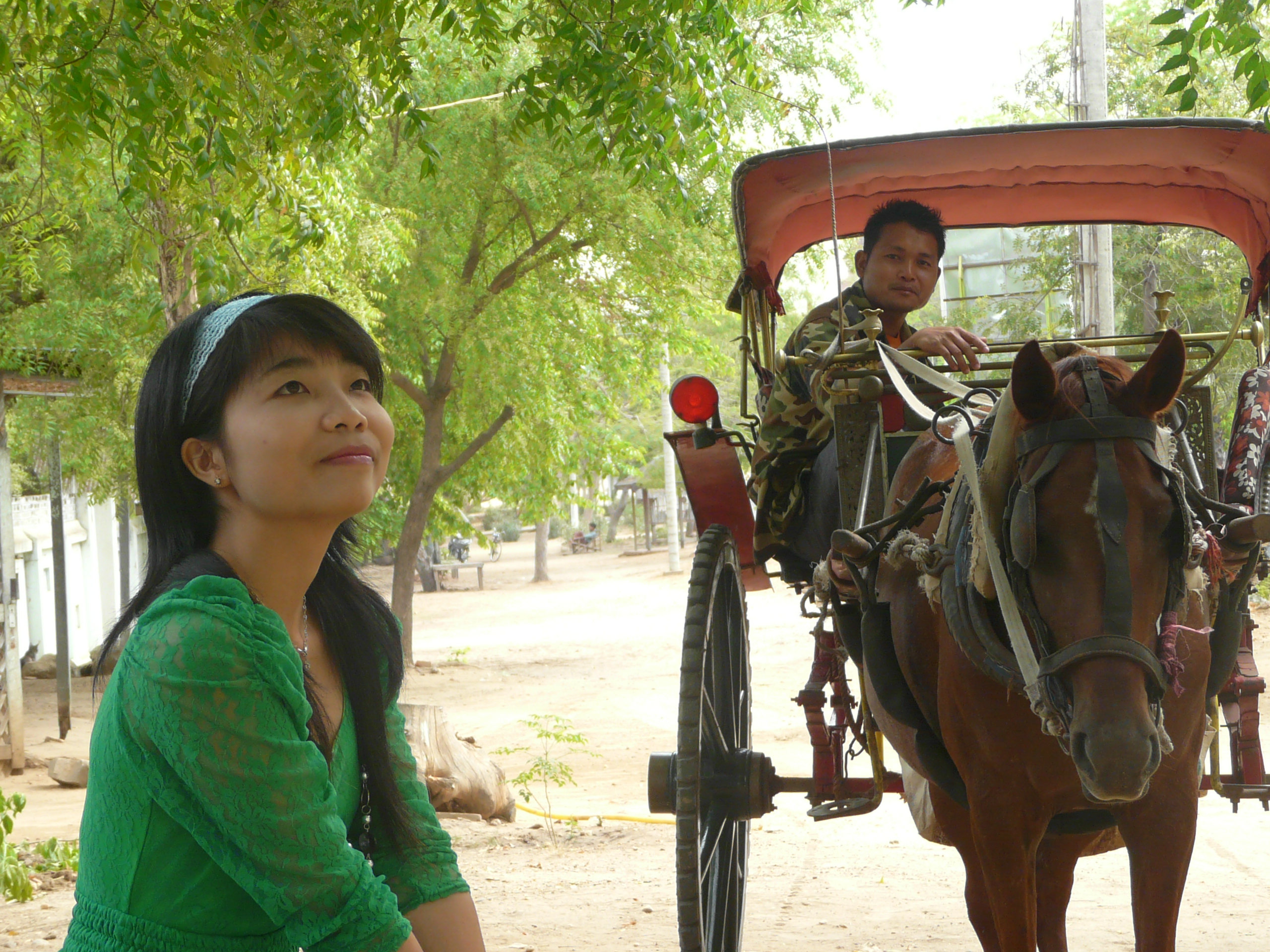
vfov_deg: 16.4
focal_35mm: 90
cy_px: 476
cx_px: 635
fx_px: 3302
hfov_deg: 21.8
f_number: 3.2
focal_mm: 11.7
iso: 100
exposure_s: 1/160
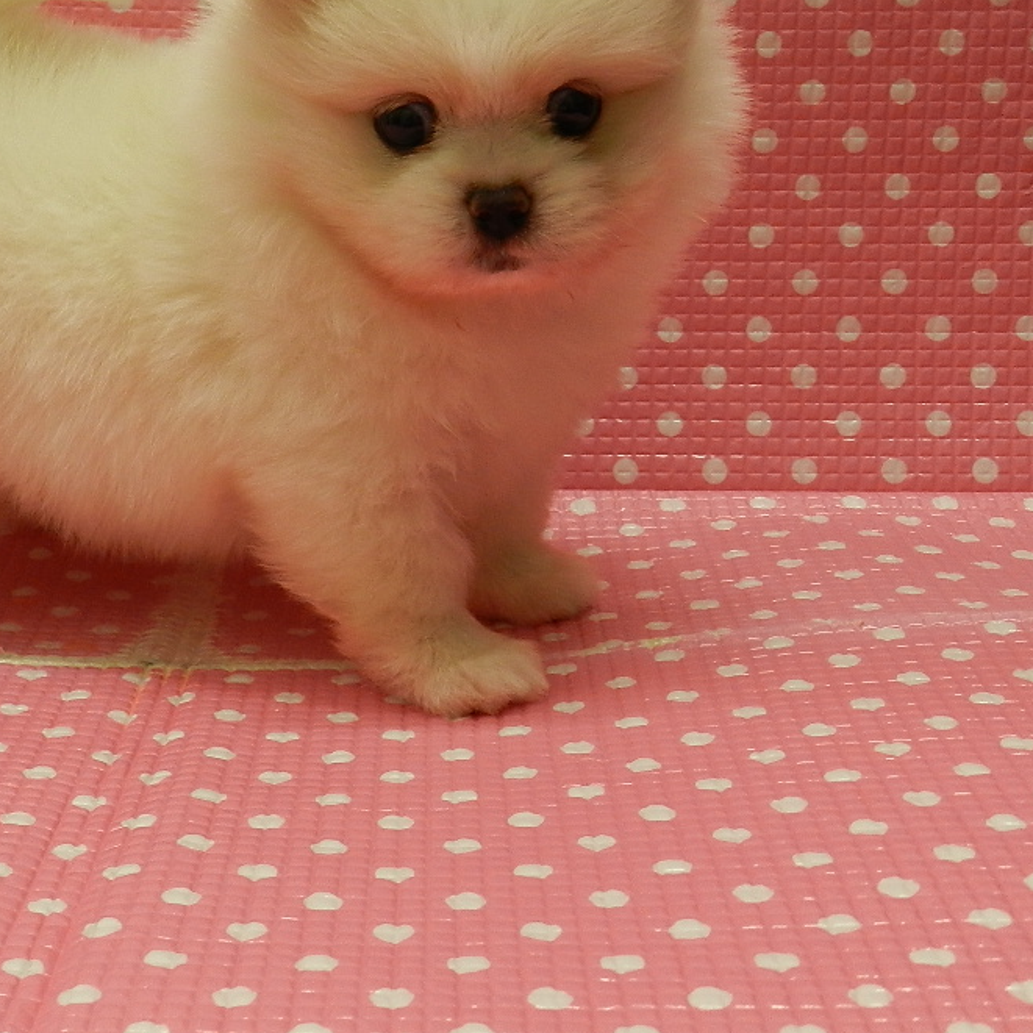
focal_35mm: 65
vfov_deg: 26.3
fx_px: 2195
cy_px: 331
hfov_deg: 26.2
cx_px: 264
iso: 250
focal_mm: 6.7
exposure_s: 1/30
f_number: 4
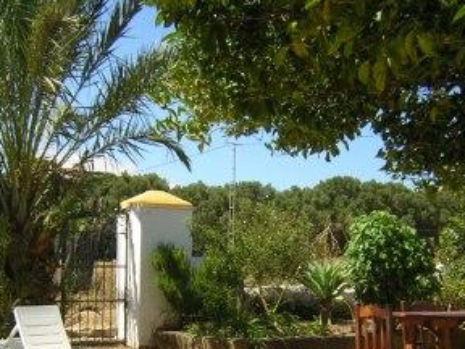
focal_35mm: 56
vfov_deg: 26.0
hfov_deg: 34.3
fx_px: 752
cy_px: 231
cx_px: 199
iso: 100
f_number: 5.2
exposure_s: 1/253
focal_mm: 4.7
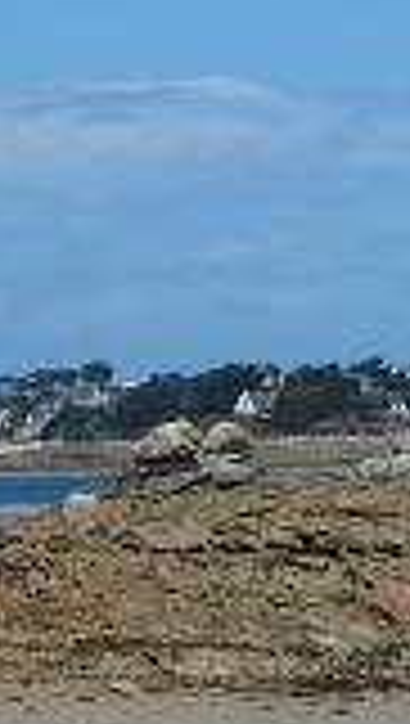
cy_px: 735
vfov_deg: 9.2
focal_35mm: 233
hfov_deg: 5.0
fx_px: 4487
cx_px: -694
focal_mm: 12.5
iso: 100
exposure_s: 1/1600
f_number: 4.5
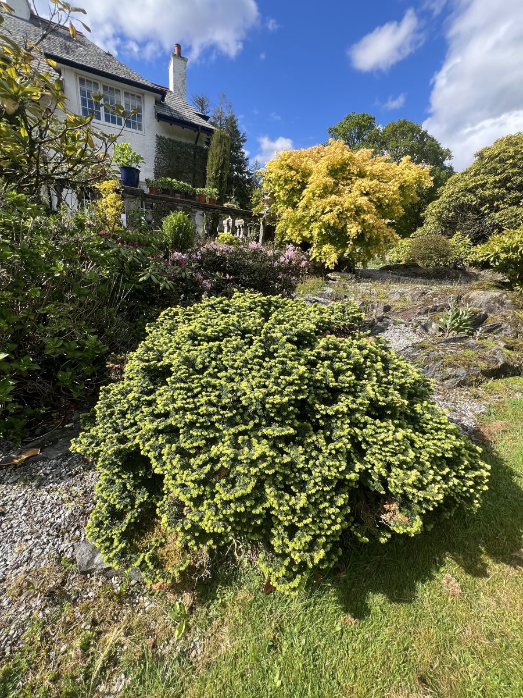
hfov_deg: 89.9
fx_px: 262
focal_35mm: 13
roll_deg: -6.4
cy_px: 349
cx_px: 262
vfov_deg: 106.2
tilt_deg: -18.3
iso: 32
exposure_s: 1/732
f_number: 1.8
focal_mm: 1.57
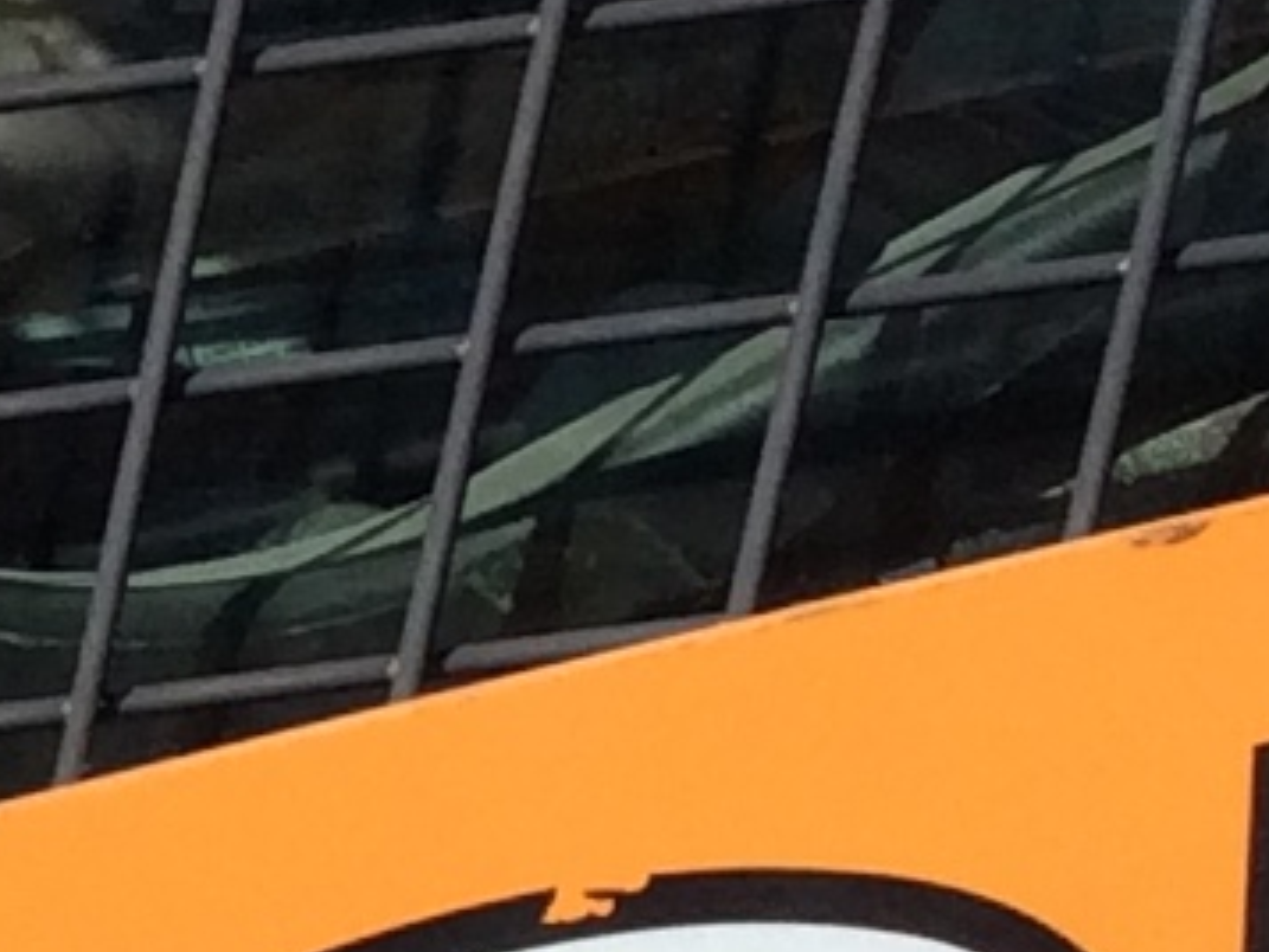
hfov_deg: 8.2
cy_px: 373
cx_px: -1187
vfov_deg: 6.4
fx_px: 8508
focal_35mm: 232
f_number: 2.4
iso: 32
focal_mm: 3.3
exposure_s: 1/1684
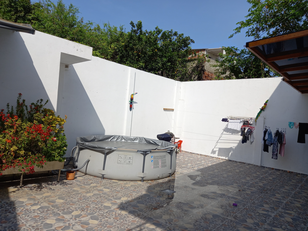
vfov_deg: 54.9
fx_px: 222
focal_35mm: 25
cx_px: 154
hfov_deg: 69.4
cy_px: 116
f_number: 2
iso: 25
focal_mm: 4.6
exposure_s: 1/1302
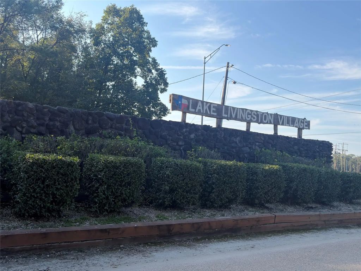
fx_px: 365
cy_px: 136
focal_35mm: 35
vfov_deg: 40.7
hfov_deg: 52.6
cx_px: 180
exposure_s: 1/2128
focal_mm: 5.96
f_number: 1.6
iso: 40
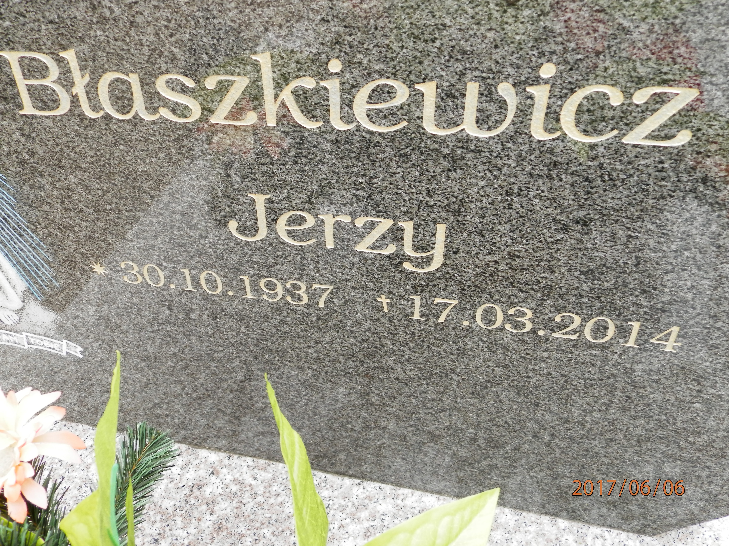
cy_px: 273
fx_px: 842
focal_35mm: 40
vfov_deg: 36.0
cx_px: 364
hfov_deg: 46.8
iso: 125
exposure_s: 1/100
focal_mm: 7.2
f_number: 3.5
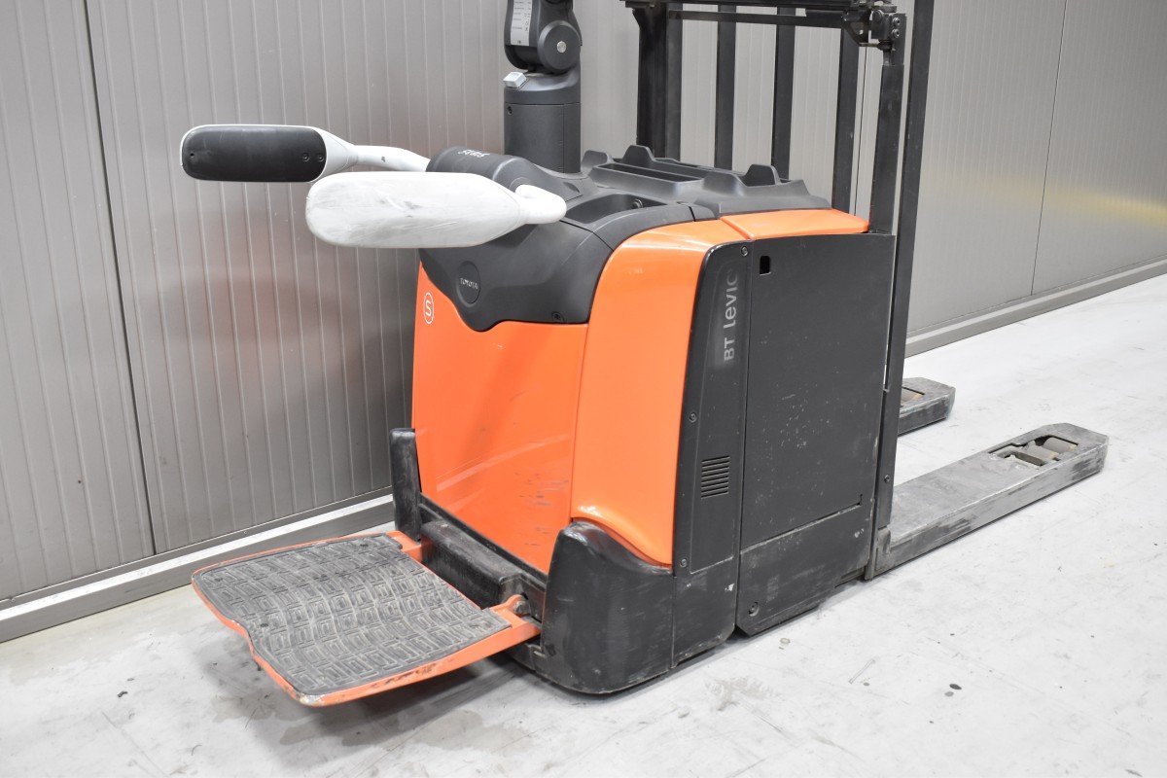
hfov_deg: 53.1
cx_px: 584
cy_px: 389
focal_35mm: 36
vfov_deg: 36.9
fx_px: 1167
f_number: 5
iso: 1600
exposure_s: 1/25
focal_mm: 24
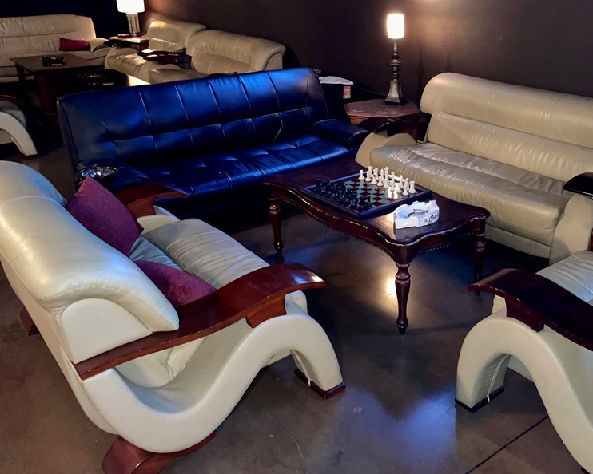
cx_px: 404
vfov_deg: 42.1
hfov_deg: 50.4
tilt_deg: -21.5
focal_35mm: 35
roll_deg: -0.9
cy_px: 197
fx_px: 614
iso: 250
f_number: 1.6
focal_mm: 4.2
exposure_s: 1/4
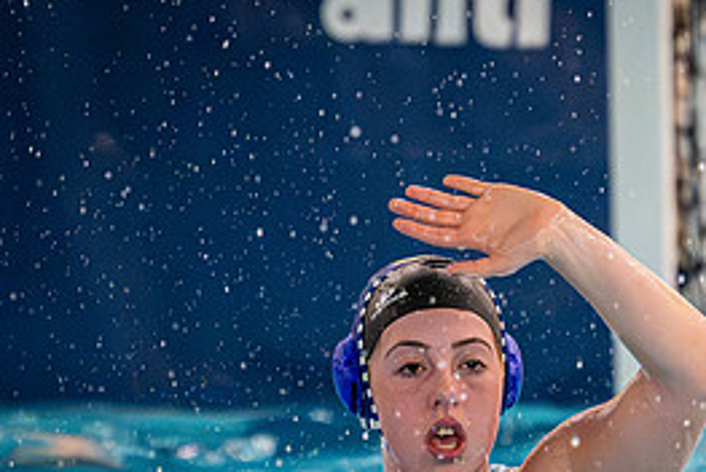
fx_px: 18121
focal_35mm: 923
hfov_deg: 2.2
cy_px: 206
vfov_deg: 1.5
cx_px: 500
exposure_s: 1/1000
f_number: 4
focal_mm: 280
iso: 16000
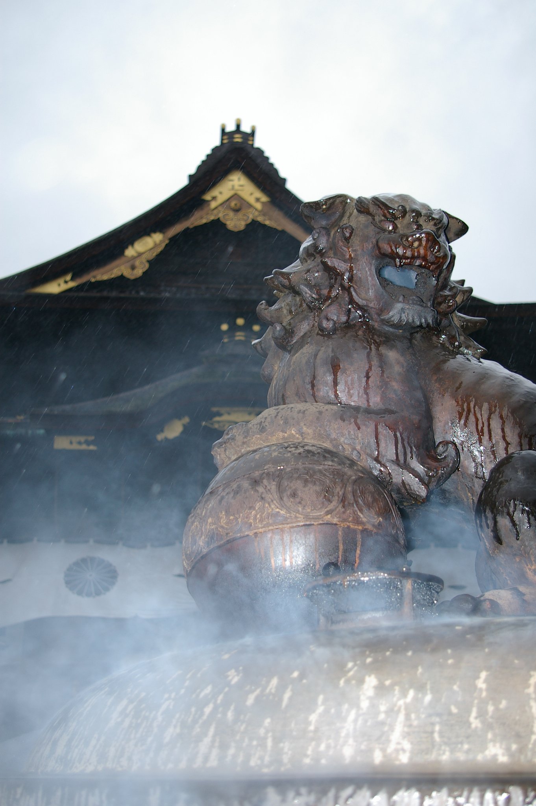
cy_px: 403
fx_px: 872
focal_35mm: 39
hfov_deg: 34.2
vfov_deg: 49.6
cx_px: 268
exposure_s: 1/180
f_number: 4
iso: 200
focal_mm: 26
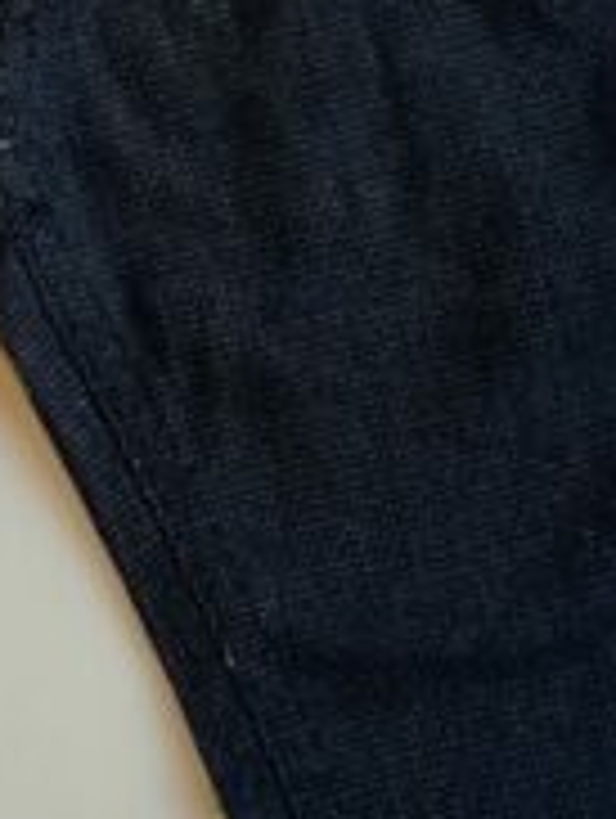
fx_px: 2699
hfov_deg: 12.9
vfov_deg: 17.0
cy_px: 99
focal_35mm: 114
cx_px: 103
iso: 50
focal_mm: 3.46
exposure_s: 1/219
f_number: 2.2
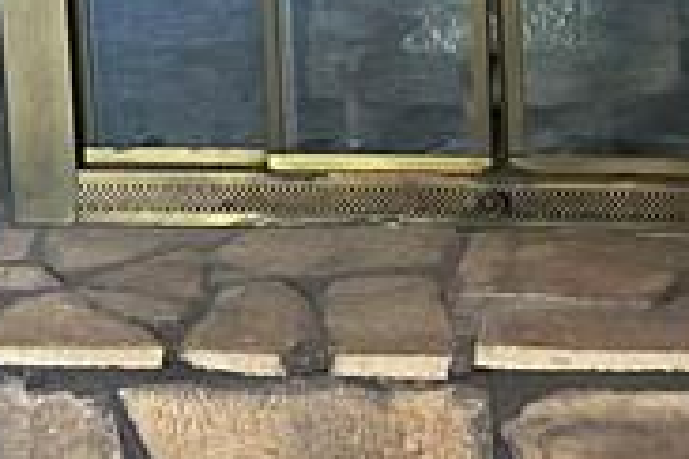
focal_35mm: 140
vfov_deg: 9.5
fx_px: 2679
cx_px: 365
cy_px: -230
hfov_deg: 14.7
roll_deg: +1.9
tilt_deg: -8.3
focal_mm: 6.86
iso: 800
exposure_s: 1/40
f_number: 1.78
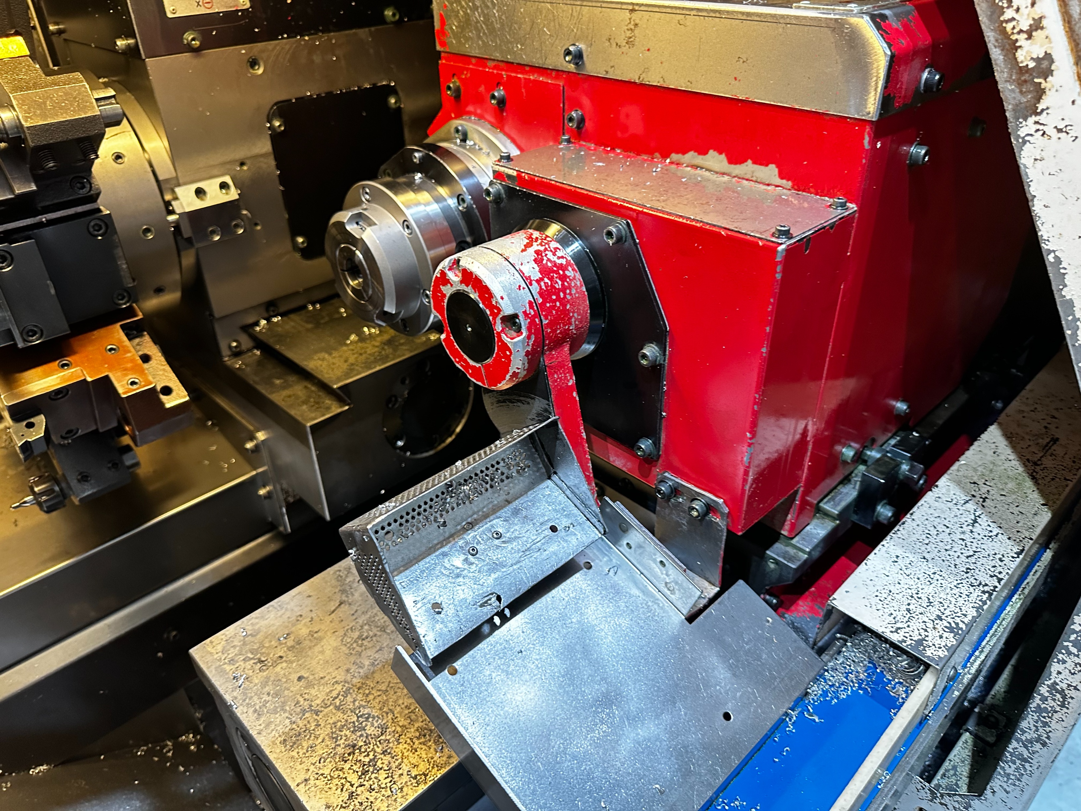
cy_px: 406
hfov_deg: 71.6
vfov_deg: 56.8
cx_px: 540
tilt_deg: -32.3
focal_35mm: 24
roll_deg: +1.0
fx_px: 749
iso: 500
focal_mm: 6.86
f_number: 1.78
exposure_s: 1/50
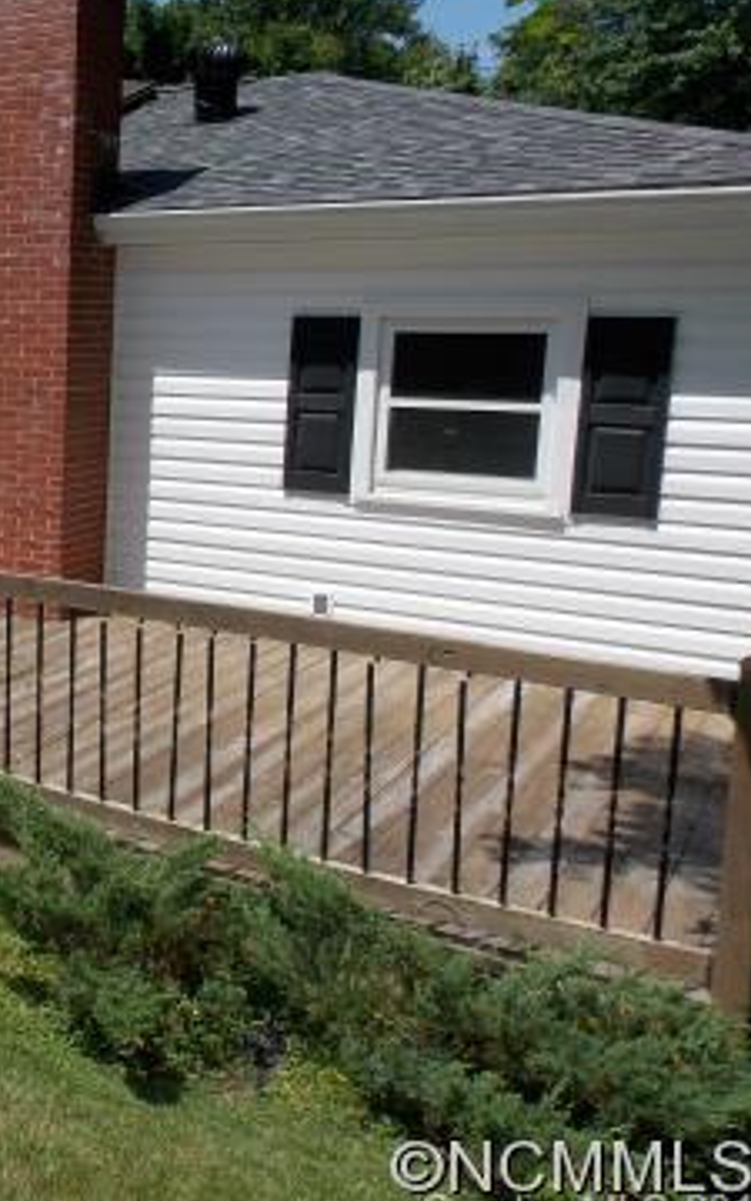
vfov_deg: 48.1
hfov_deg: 27.3
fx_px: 1343
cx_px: -164
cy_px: 517
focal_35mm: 41
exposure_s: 1/1250
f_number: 3.1
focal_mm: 4.3
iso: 80
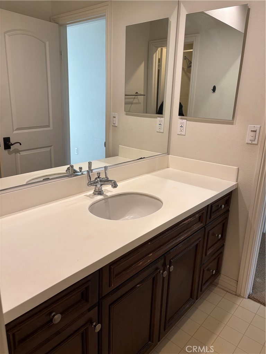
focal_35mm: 26
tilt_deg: -16.3
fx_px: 266
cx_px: 133
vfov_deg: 67.3
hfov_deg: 53.1
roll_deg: -3.3
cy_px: 177
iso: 160
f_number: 1.6
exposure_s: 1/60
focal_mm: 5.96
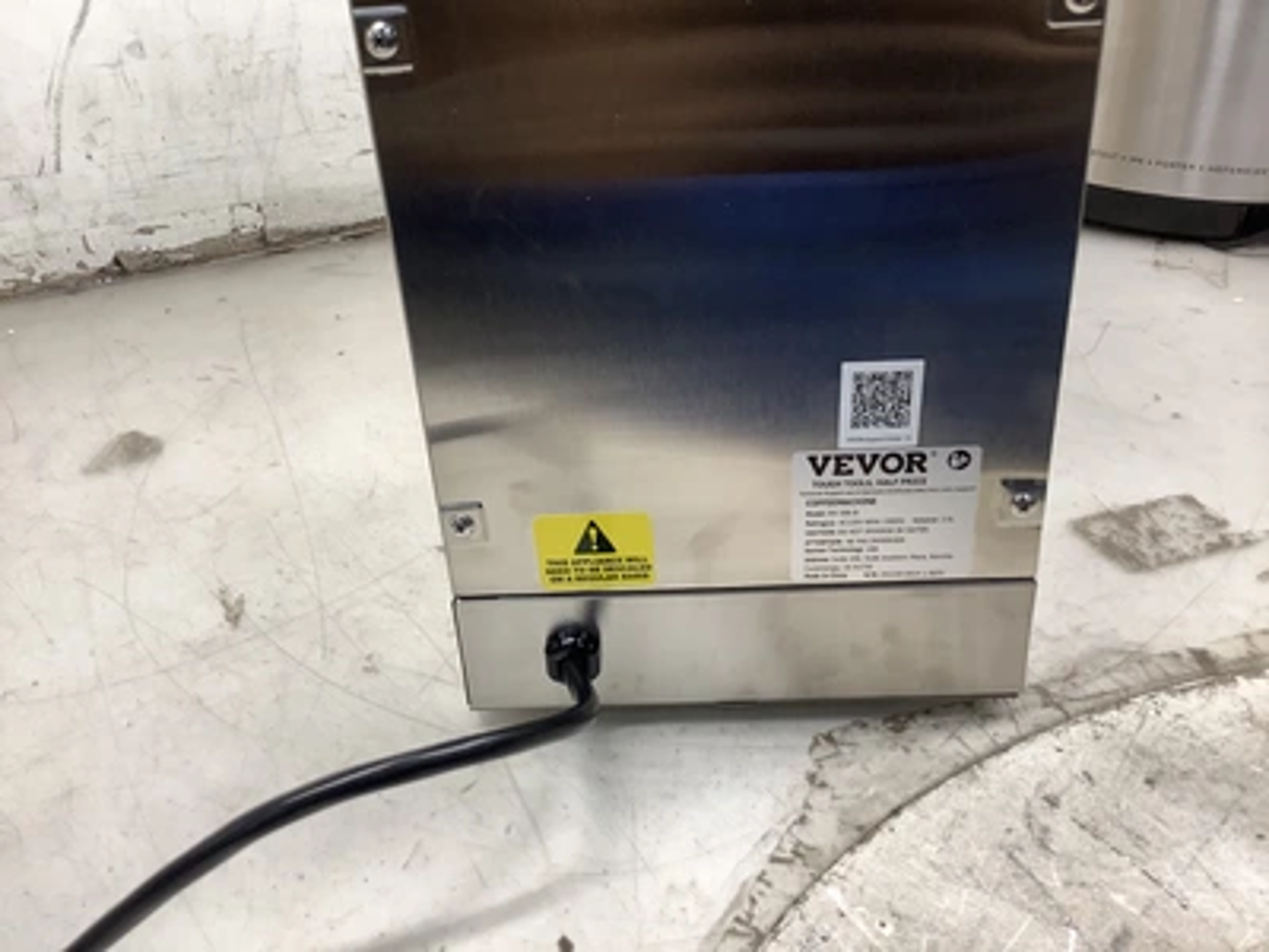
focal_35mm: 31
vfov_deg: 45.4
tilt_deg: -29.8
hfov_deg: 58.4
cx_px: 634
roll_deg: +4.5
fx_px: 1136
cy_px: 476
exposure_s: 1/60
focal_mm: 3.3
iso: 64
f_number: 2.4
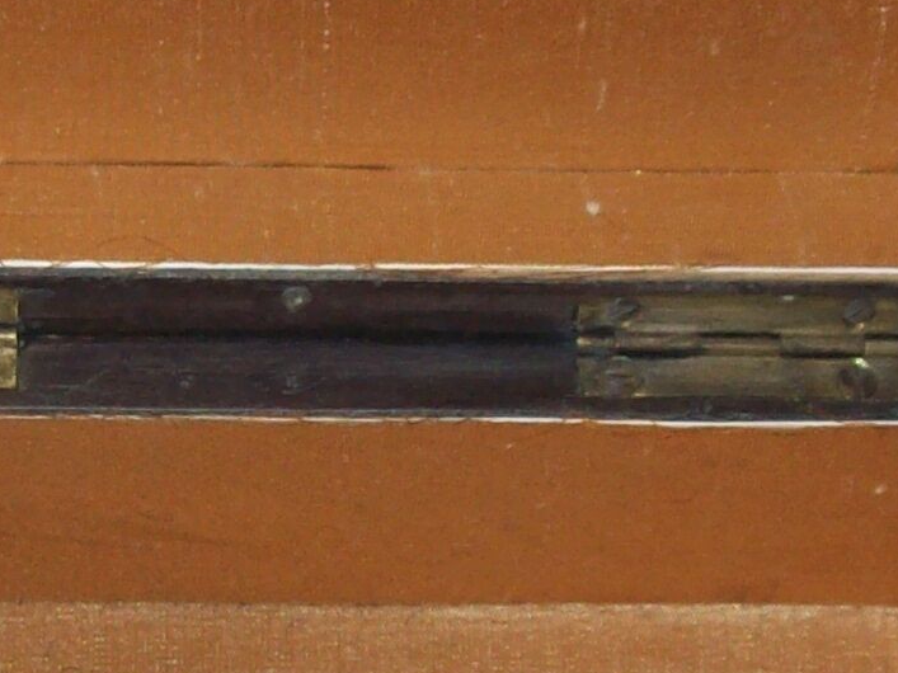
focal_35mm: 145
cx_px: 154
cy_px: 432
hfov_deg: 13.5
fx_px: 3761
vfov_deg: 10.2
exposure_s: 1/64
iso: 80
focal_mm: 6
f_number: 2.7
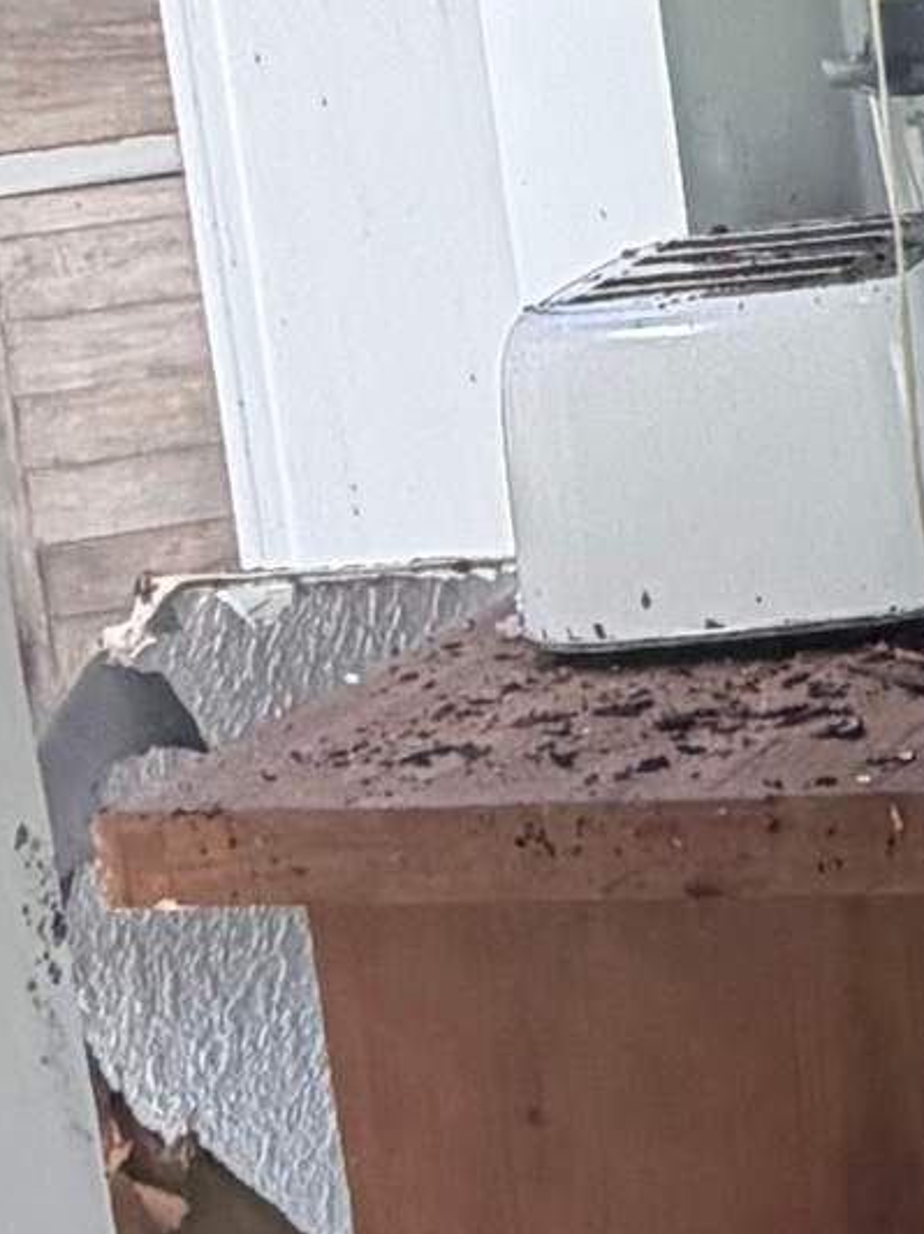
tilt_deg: -5.7
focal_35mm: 106
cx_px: 1644
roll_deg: +5.9
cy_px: 204
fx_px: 3777
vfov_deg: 18.3
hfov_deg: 12.7
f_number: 2.2
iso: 200
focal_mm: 2.22
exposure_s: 1/121
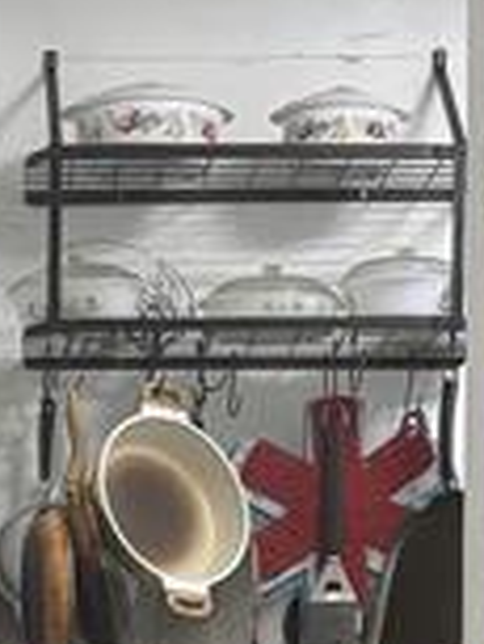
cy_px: 1111
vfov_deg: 11.4
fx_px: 3035
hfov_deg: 9.0
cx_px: -34
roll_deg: -1.3
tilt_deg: -0.3
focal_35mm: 163
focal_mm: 5.96
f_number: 1.6
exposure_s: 1/60
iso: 250
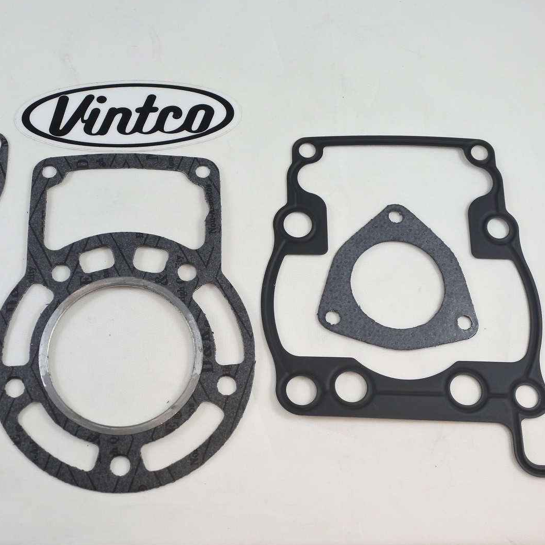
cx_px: 180
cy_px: 271
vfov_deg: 41.9
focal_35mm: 40
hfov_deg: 41.3
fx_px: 712
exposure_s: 1/160
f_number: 3.8
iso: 400
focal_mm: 11.8
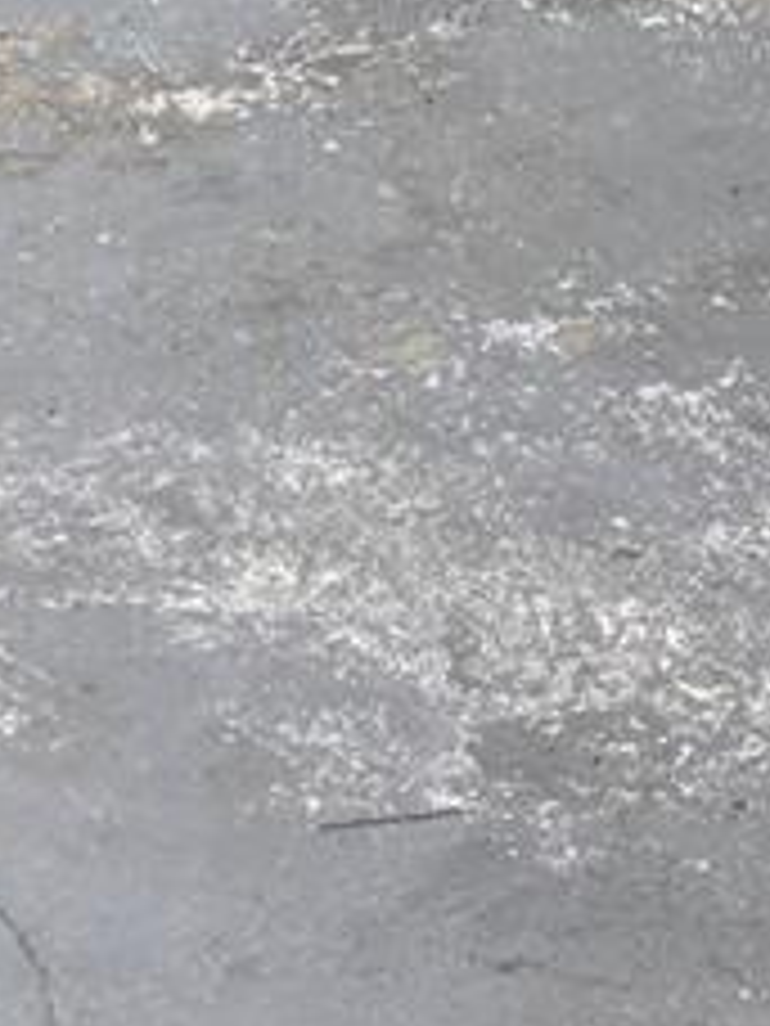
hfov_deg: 9.5
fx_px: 4597
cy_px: -1696
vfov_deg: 10.4
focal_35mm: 155
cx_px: 811
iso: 50
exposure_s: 1/359
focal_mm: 6.25
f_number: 1.7
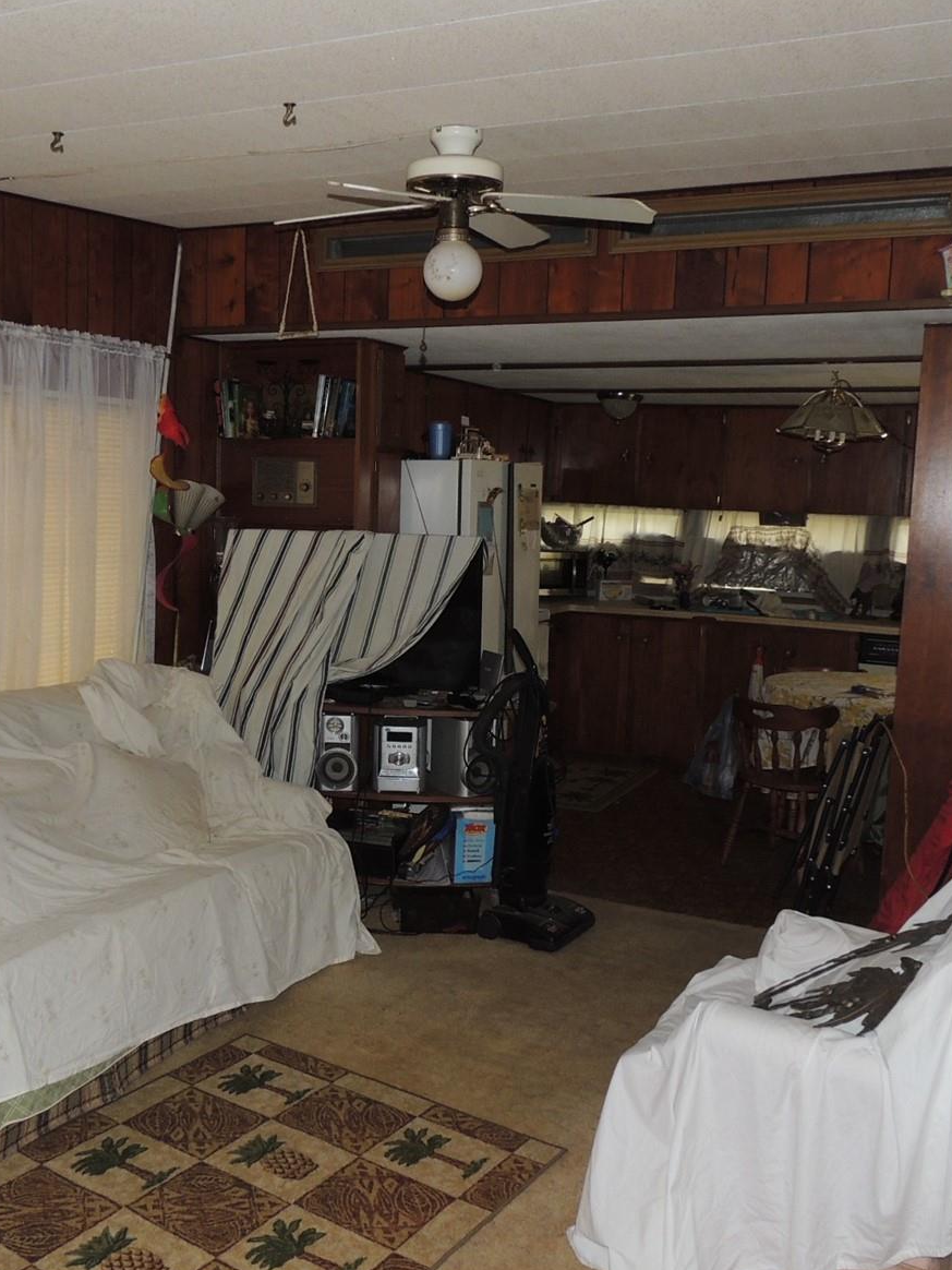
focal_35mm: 33
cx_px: 373
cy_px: 645
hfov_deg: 42.7
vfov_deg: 55.4
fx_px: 1210
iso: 200
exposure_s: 1/30
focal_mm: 4.3
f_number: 3
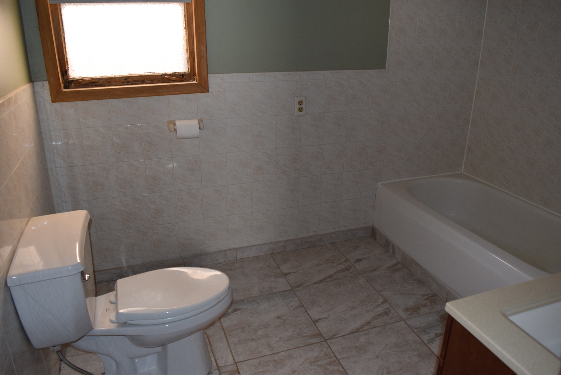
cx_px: 280
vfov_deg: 48.0
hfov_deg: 67.3
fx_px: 421
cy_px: 188
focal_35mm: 27
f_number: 5
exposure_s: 1/100
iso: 800
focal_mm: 18
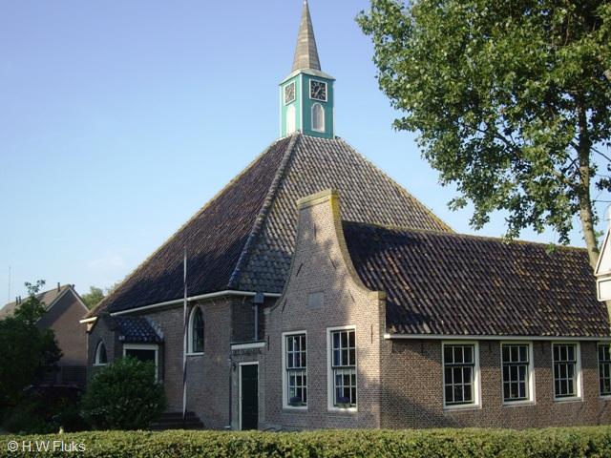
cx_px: 306
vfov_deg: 37.7
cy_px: 229
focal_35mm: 38
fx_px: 671
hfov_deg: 49.0
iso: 64
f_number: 2.8
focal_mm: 7.9
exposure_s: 1/500
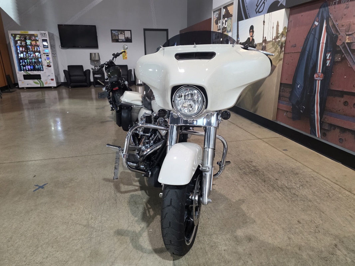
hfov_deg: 73.9
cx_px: 178
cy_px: 133
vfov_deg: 58.9
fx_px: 236
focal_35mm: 23
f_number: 1.7
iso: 640
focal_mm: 6.3
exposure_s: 1/120
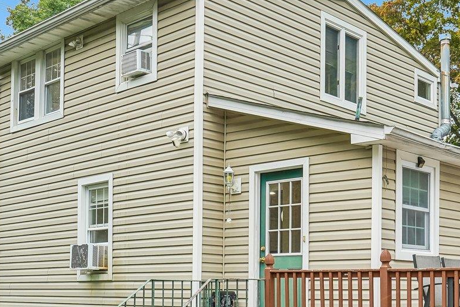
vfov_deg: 23.6
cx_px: 268
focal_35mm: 55
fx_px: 703
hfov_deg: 36.2
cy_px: 307
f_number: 8
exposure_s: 1/40
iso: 200
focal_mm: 21
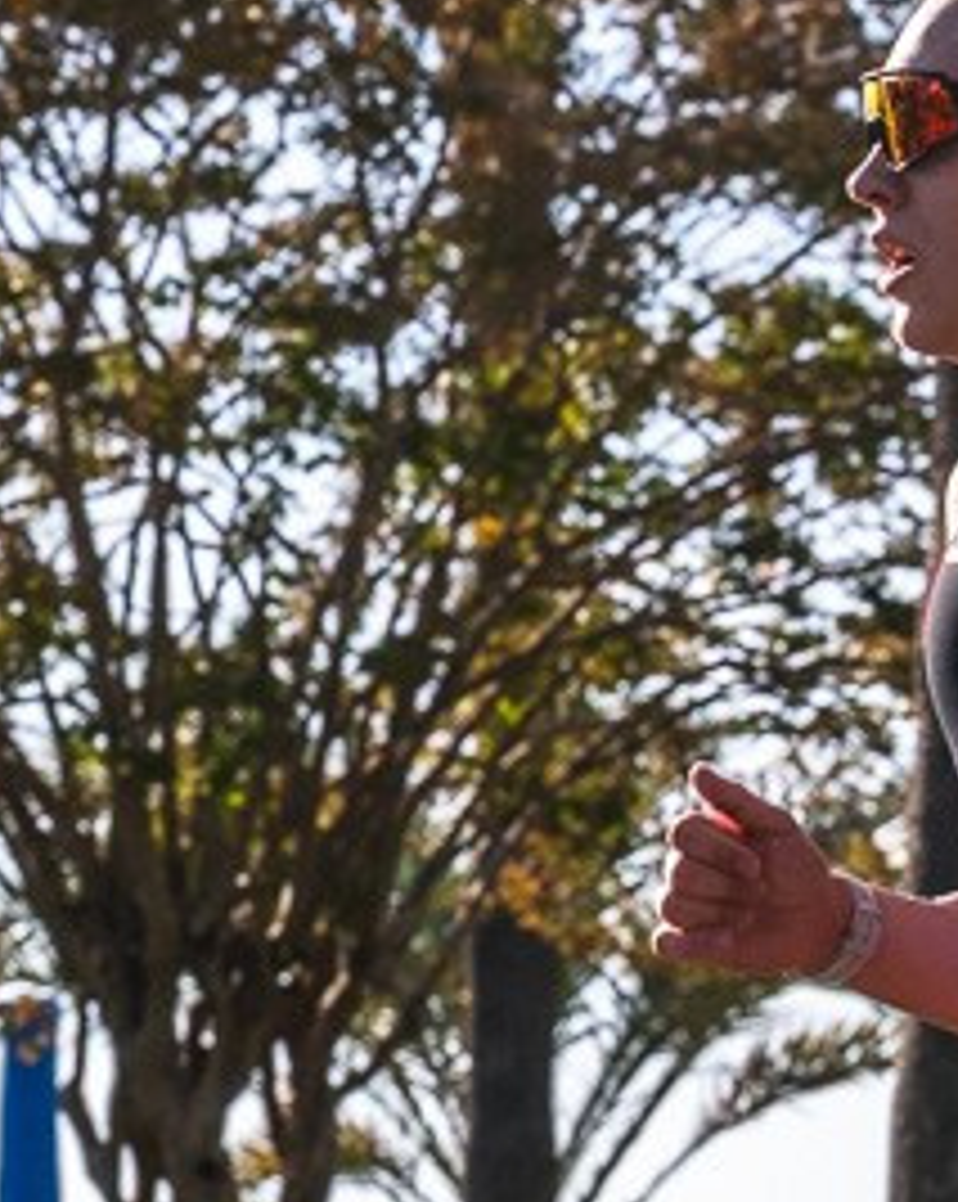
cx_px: 1120
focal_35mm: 329
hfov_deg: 4.7
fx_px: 11680
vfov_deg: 5.9
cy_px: 1474
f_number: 8
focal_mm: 73
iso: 320
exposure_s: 1/1250
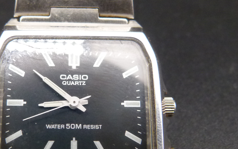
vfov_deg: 21.6
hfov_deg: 33.7
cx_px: 77
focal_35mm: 60
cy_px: 89
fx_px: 389
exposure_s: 1/60
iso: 250
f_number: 3
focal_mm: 5.7
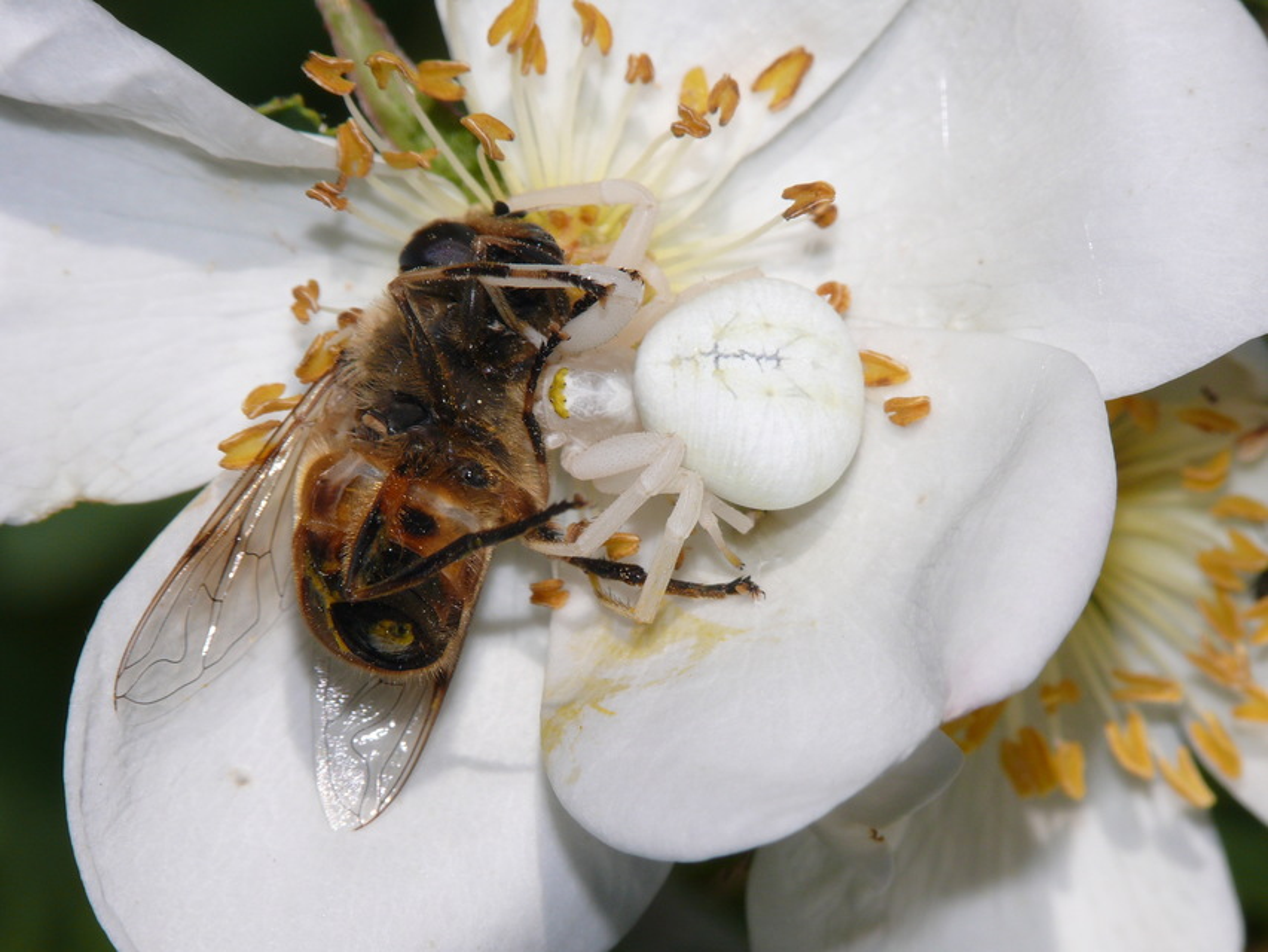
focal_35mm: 330
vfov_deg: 4.5
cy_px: 476
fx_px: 12090
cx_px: 634
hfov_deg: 6.0
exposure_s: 1/1000
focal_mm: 69.9
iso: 100
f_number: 9
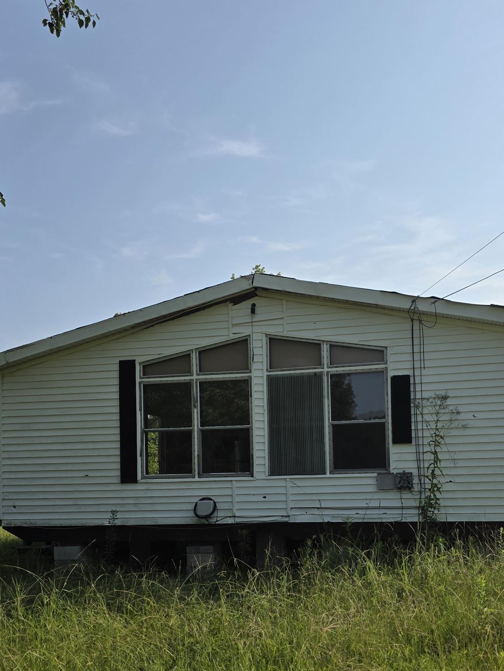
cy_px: 438
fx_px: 699
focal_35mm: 36
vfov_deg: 50.6
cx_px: 284
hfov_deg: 39.6
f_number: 1.7
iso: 80
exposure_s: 1/7944
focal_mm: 6.3
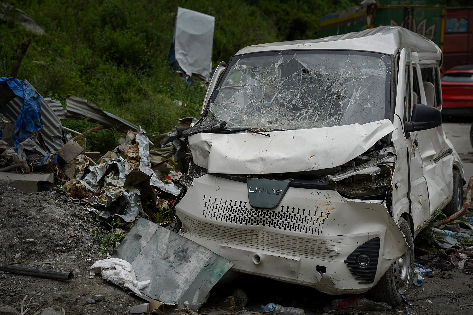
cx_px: 238
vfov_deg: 19.2
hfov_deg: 28.5
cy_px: 159
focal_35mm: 71
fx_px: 933
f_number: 5
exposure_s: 1/800
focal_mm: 70
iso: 250
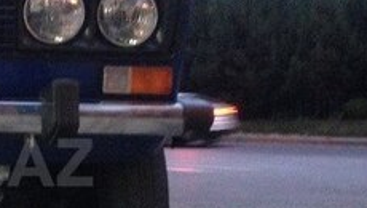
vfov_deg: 11.8
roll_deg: -0.9
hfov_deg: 19.5
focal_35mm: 103
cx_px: -70
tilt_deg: -1.7
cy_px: 162
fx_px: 1003
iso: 400
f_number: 2.4
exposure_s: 1/15
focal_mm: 4.12
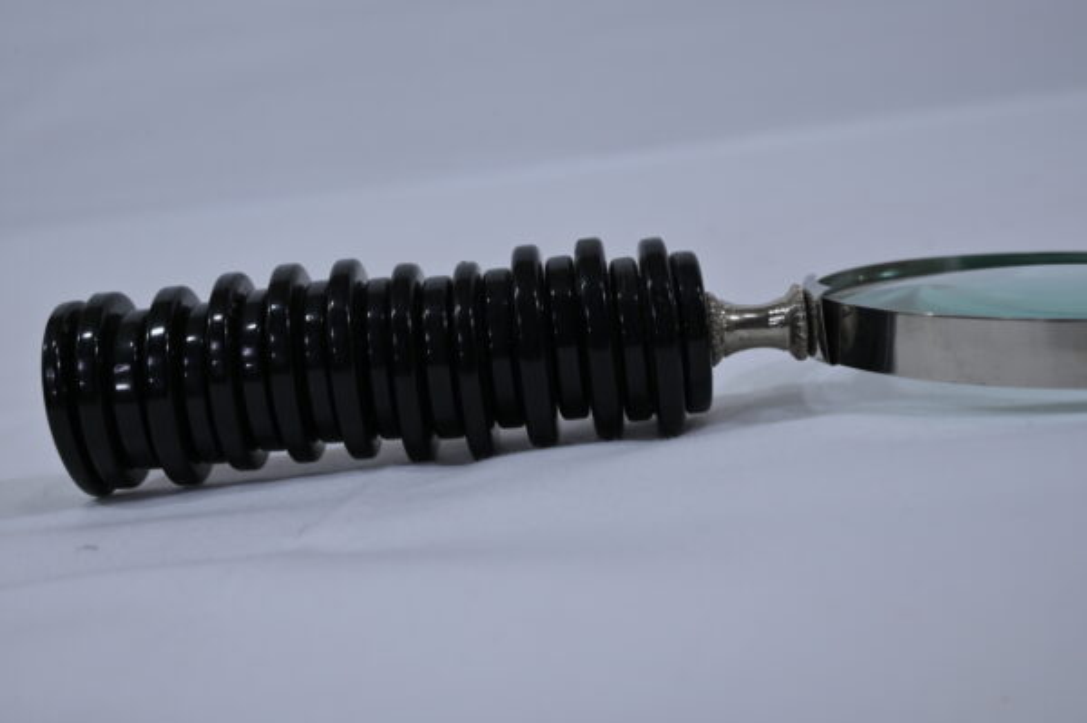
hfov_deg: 37.5
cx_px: 544
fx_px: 1599
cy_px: 362
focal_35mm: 53
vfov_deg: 25.5
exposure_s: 1/125
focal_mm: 53
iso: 640
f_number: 10
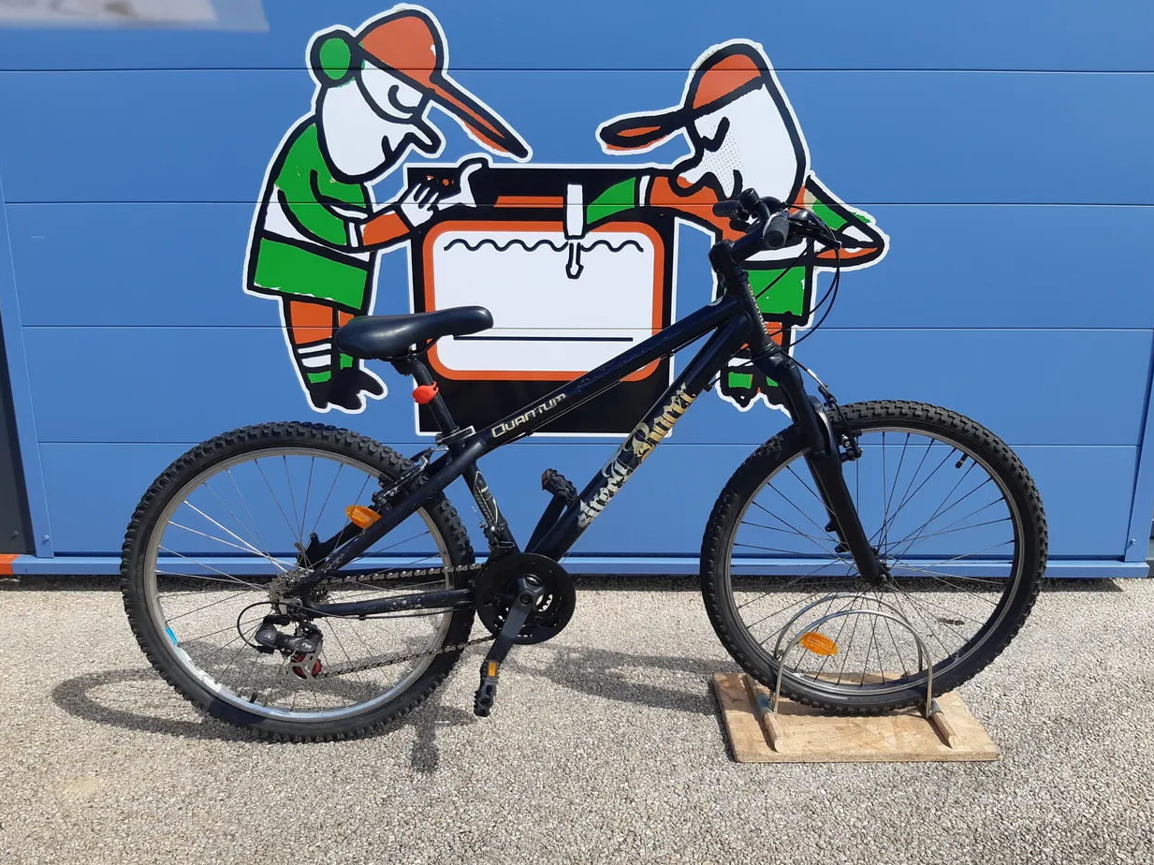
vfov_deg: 51.3
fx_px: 900
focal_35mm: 27
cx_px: 580
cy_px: 436
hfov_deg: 65.3
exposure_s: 1/1160
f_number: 1.7
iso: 40
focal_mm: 3.92
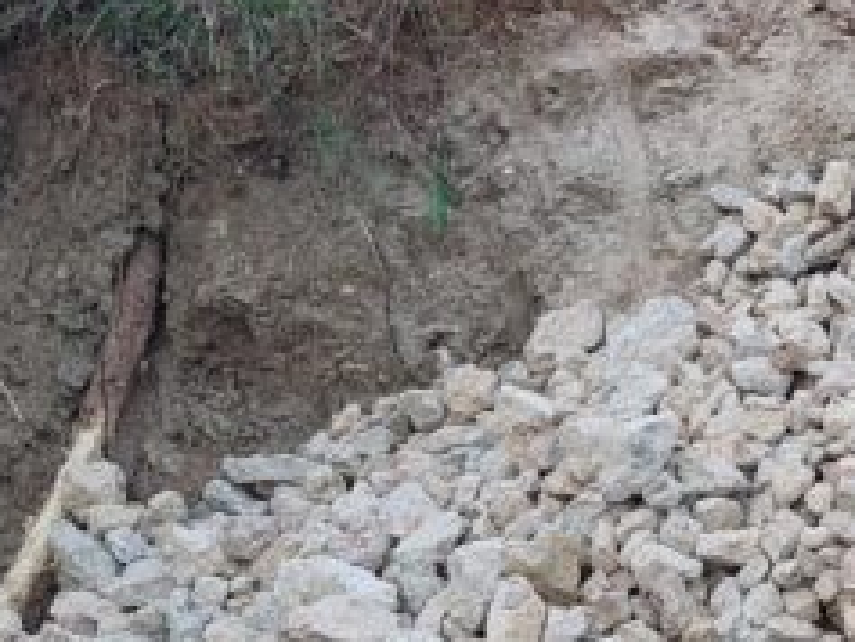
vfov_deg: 13.6
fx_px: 2669
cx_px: 563
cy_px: 592
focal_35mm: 108
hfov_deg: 18.2
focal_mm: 5.23
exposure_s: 1/100
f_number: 1.8
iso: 25
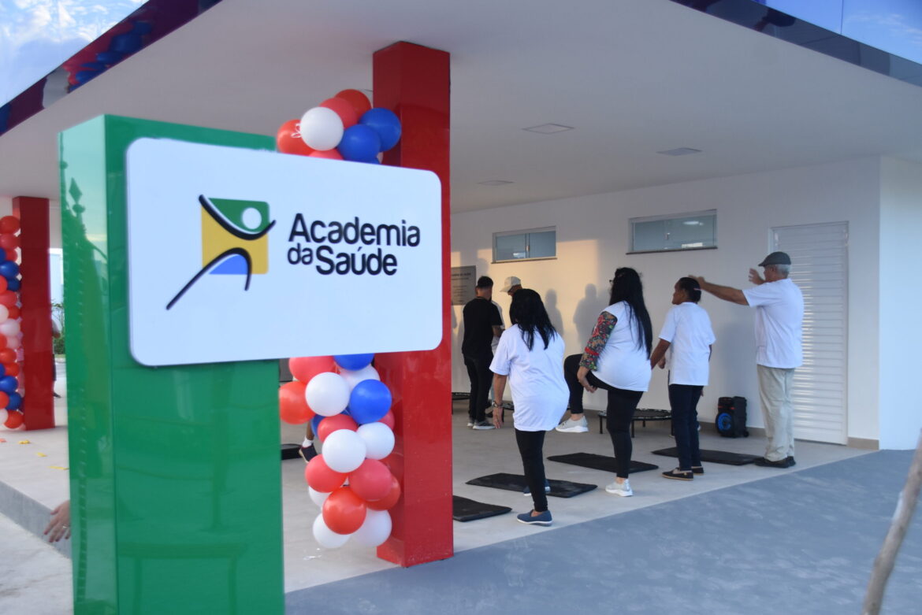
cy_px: 308
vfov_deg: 40.0
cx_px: 461
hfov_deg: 57.2
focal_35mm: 33
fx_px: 845
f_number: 4
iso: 500
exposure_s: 1/200
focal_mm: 22
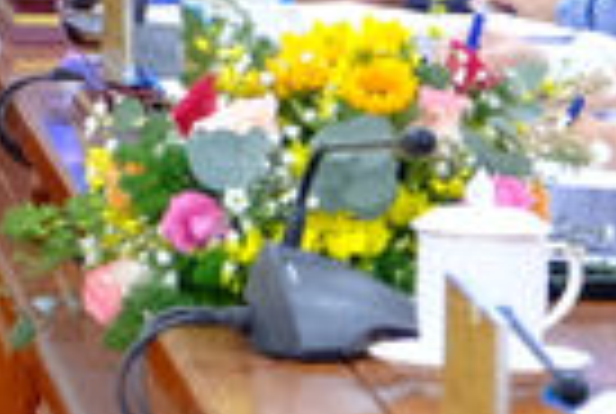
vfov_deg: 2.7
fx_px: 8540
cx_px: -877
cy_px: -612
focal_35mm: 498
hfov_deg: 4.1
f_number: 4
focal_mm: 50.5
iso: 1600
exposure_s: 1/60
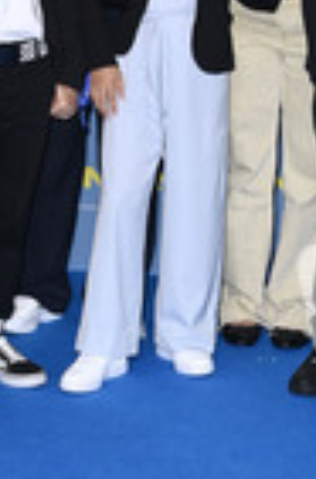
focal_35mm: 148
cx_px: 163
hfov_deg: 9.2
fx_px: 1963
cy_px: 109
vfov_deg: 13.9
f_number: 5.6
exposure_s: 1/250
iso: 1250
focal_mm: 52
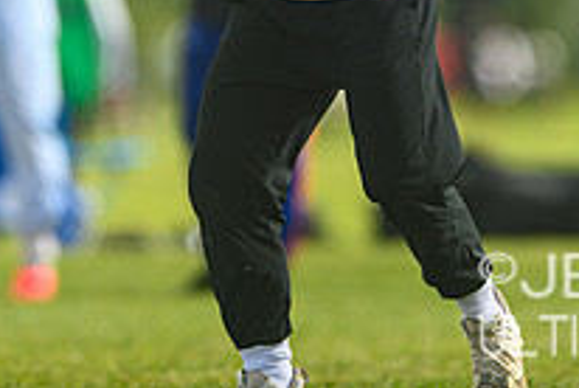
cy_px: -153
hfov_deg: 1.8
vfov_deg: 1.2
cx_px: 292
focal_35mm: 1124
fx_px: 18103
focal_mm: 400
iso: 100
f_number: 3.2
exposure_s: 1/1600
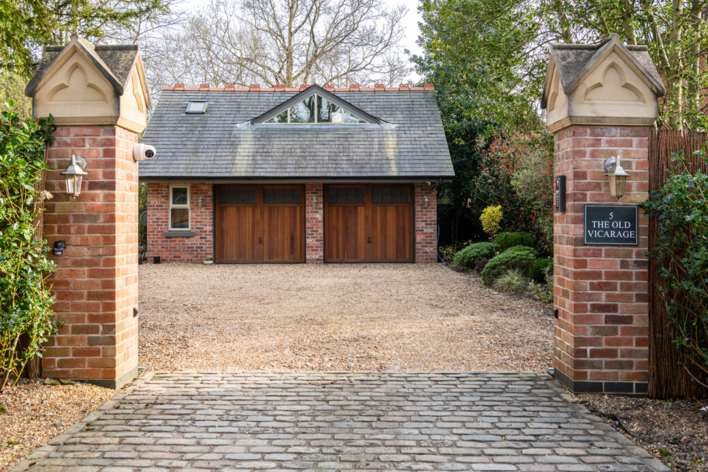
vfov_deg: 35.0
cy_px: 236
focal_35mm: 38
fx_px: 747
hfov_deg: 50.7
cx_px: 354
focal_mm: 38
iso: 200
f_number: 8
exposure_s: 1/125
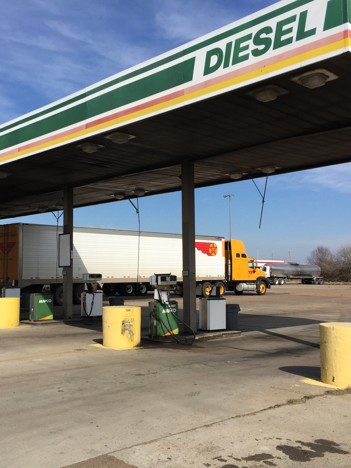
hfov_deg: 36.6
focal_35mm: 39
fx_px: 527
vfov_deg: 47.9
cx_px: 135
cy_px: 235
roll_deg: +0.2
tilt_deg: +4.8
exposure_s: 1/2825
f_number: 2.2
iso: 32
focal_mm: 4.15
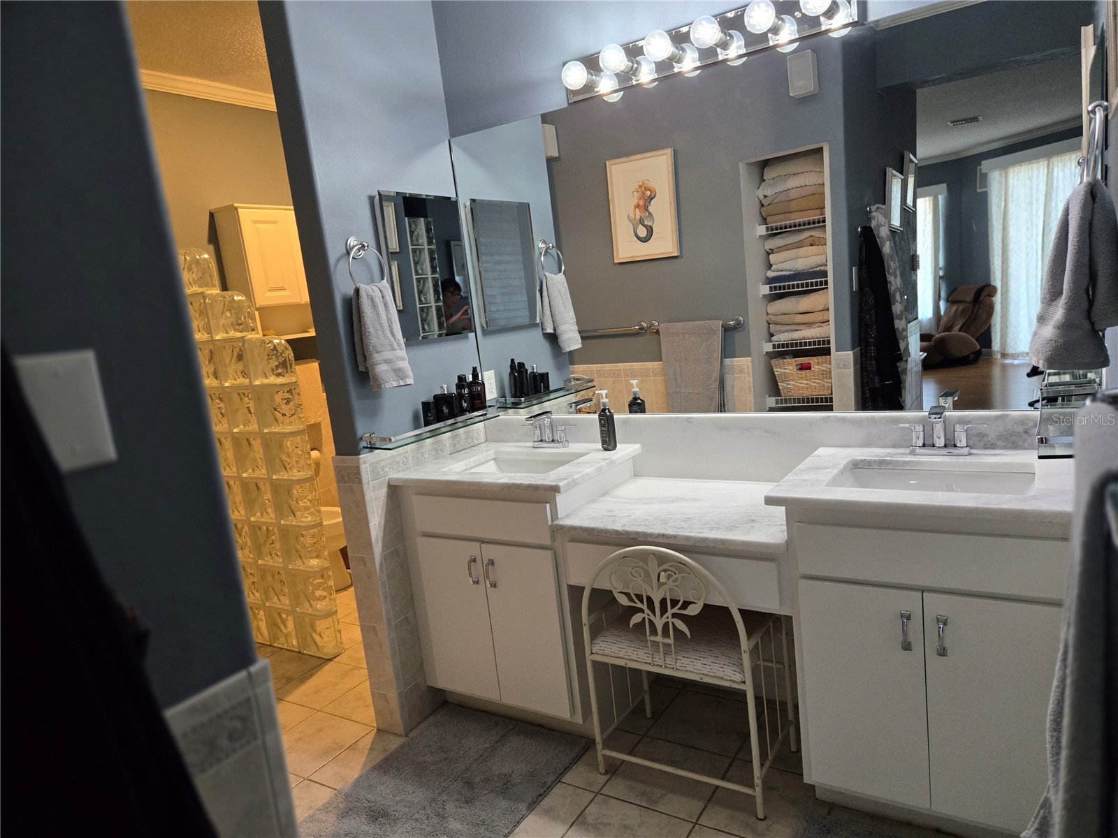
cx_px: 559
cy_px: 419
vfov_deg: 58.9
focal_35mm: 23
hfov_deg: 73.9
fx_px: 743
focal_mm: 5.4
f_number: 1.8
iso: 640
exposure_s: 1/120
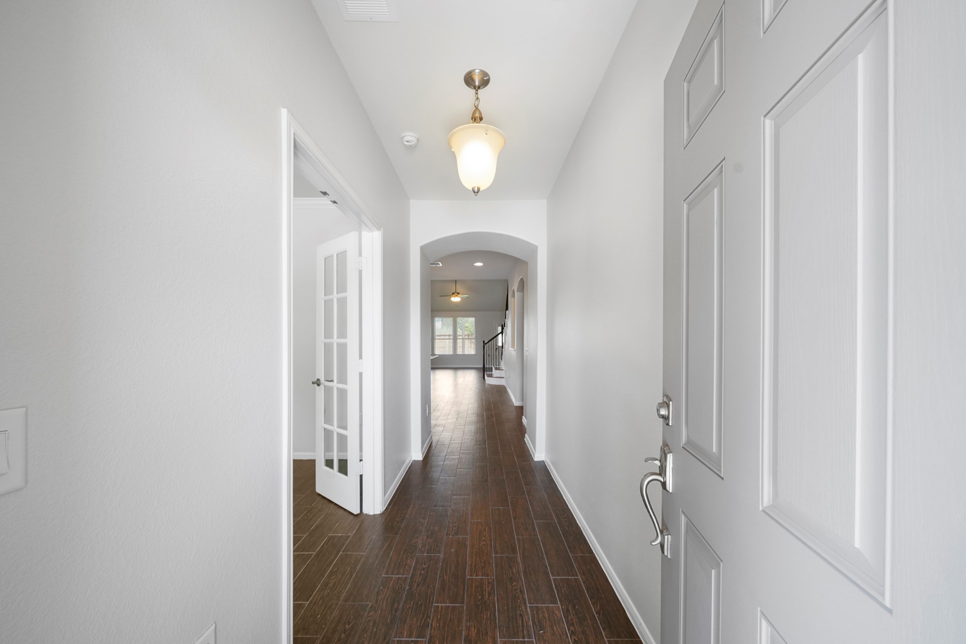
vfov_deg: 85.4
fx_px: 349
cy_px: 334
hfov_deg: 108.3
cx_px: 477
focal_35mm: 13
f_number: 8
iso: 1250
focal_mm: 12
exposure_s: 1/30
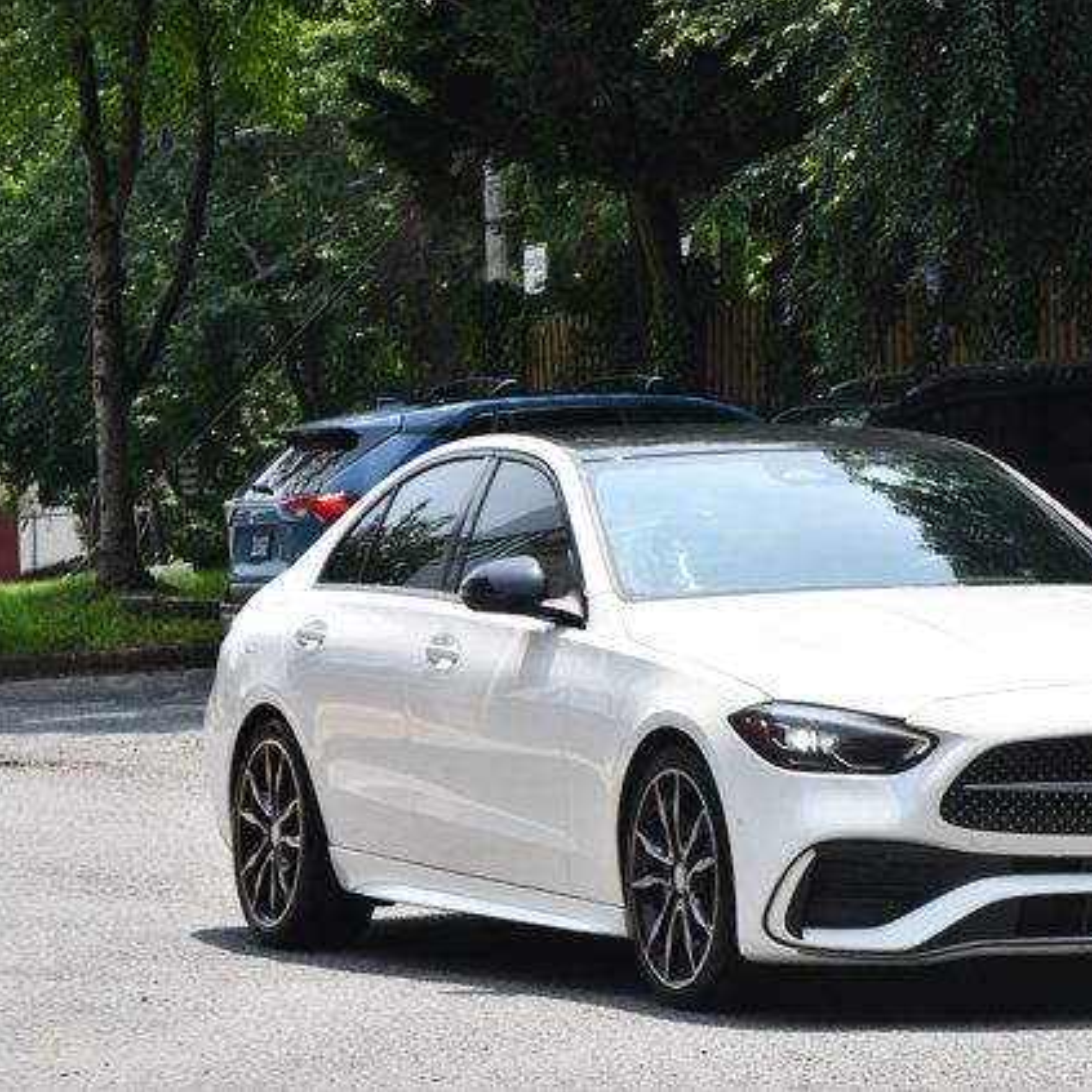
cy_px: 543
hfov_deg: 10.5
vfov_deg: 10.5
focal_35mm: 166
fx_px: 5925
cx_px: 800
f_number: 10
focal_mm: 86
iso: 100
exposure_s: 1/400
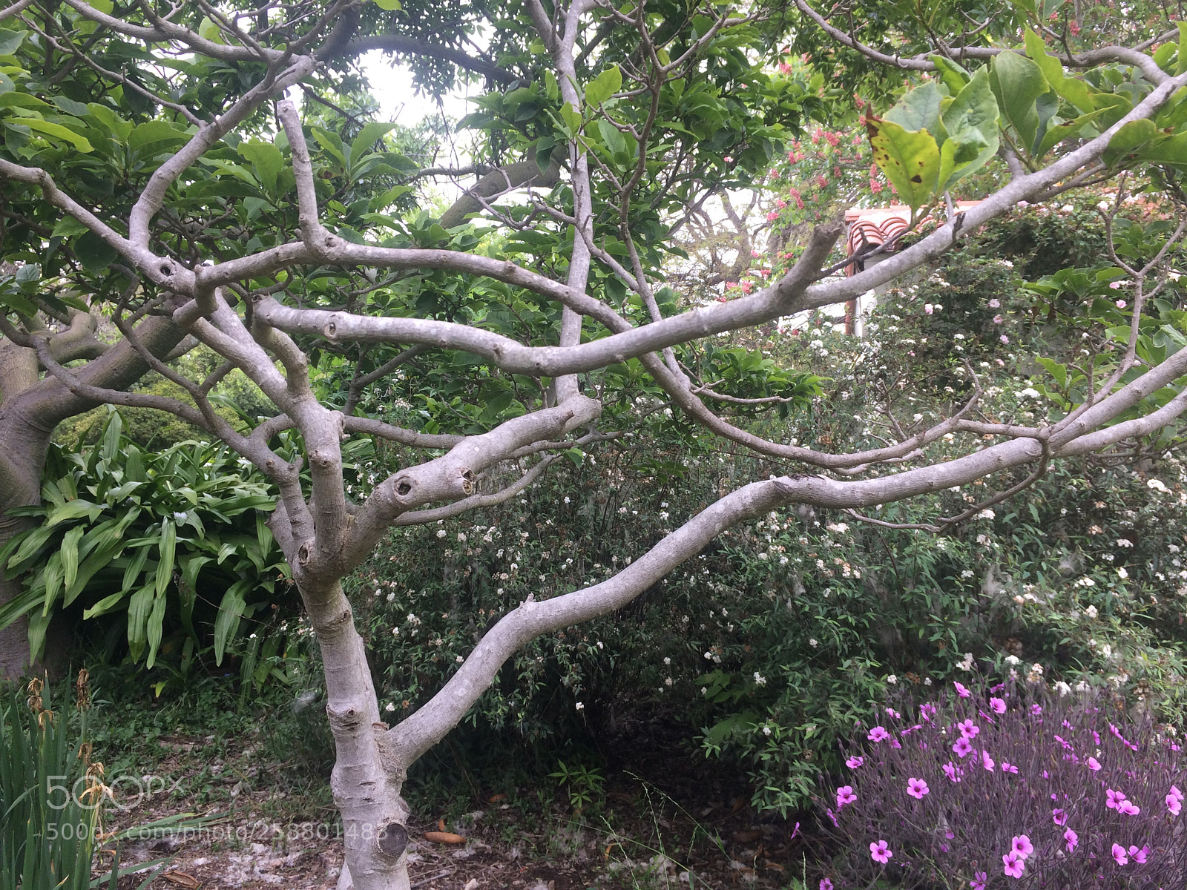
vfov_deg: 48.2
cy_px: 445
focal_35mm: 29
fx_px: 994
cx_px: 594
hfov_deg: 61.7
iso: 40
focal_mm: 4.15
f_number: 2.2
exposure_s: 1/120
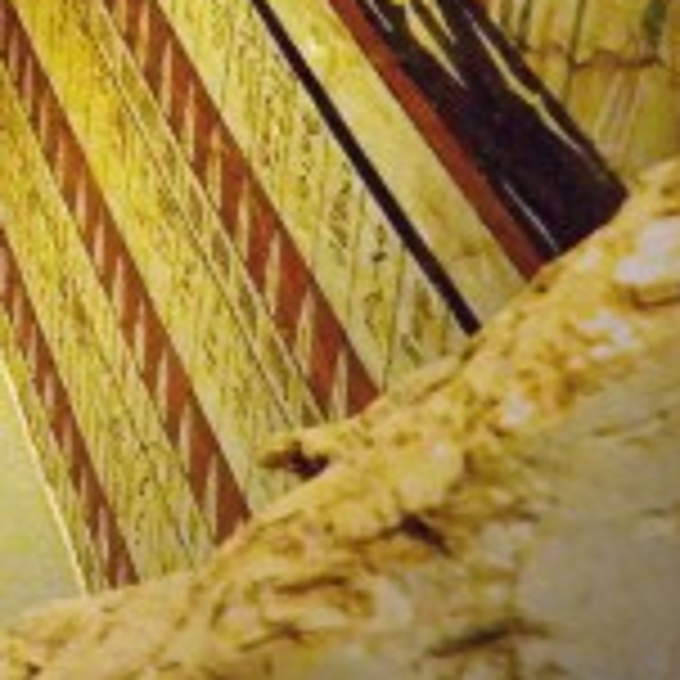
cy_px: -207
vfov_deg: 13.6
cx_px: -594
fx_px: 2734
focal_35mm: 123
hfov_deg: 12.7
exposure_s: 1/6
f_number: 3.3
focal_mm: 6.2
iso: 800
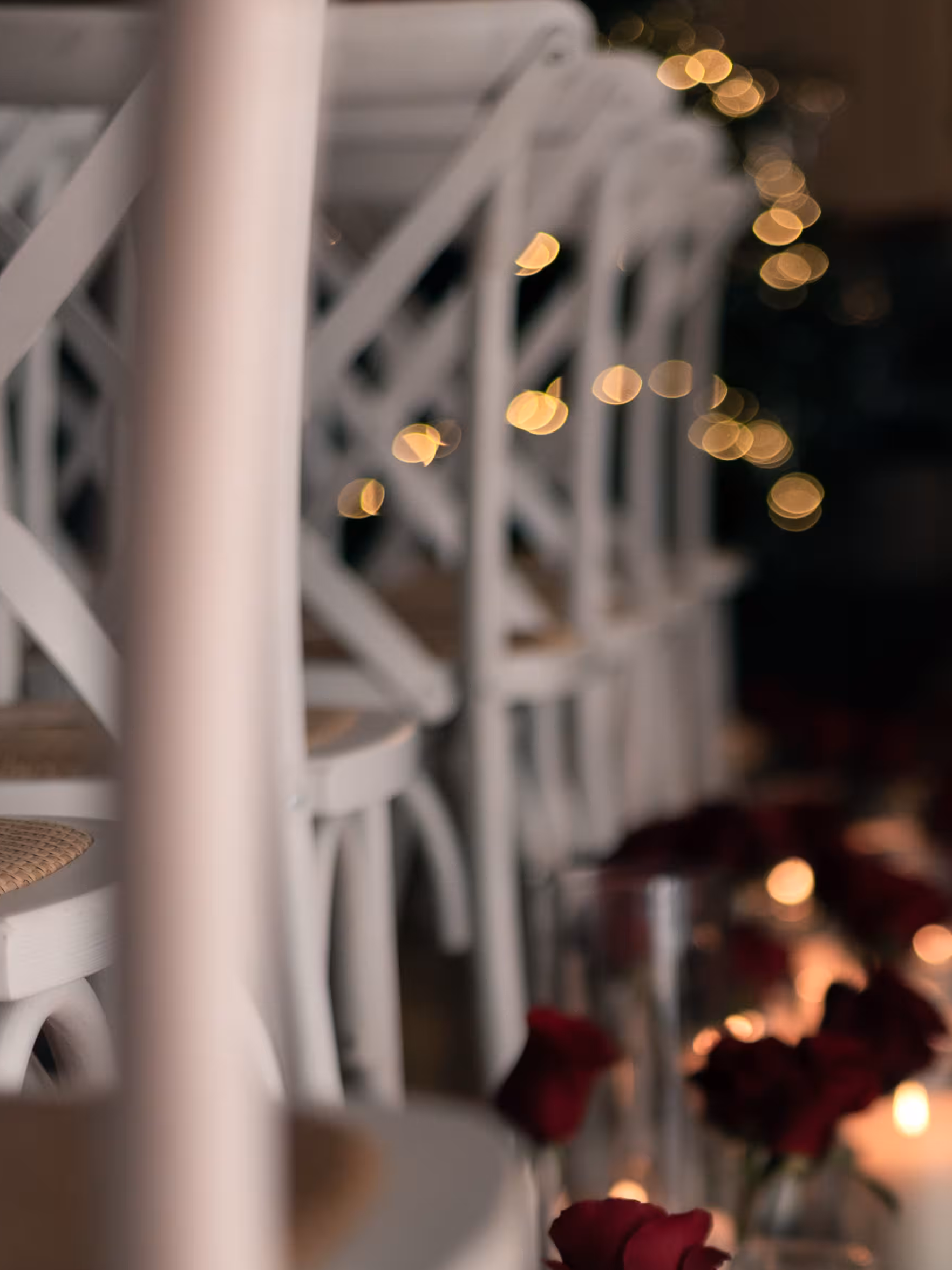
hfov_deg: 12.0
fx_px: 4510
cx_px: 827
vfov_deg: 15.6
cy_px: 1365
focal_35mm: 123
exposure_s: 1/320
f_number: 1.8
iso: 400
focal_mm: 50
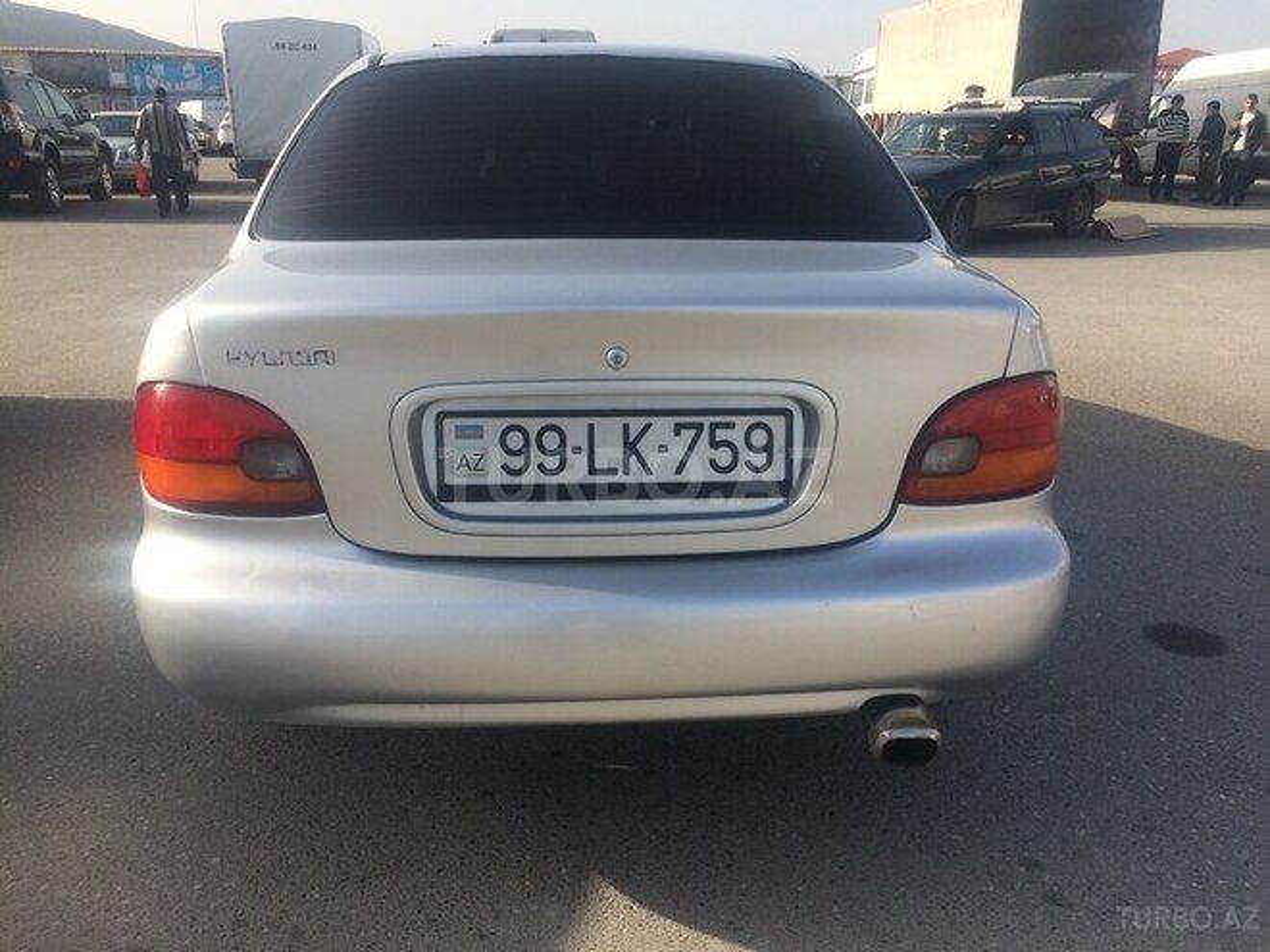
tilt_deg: -18.9
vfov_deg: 48.2
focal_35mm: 29
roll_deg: -1.0
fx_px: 1064
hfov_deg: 61.7
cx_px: 635
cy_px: 476
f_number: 2.2
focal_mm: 4.15
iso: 32
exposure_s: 1/1140
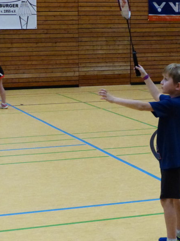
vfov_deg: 20.2
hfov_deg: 15.2
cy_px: 150
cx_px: 113
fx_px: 673
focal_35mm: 97
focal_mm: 10.1
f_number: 4
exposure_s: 1/320
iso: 1600
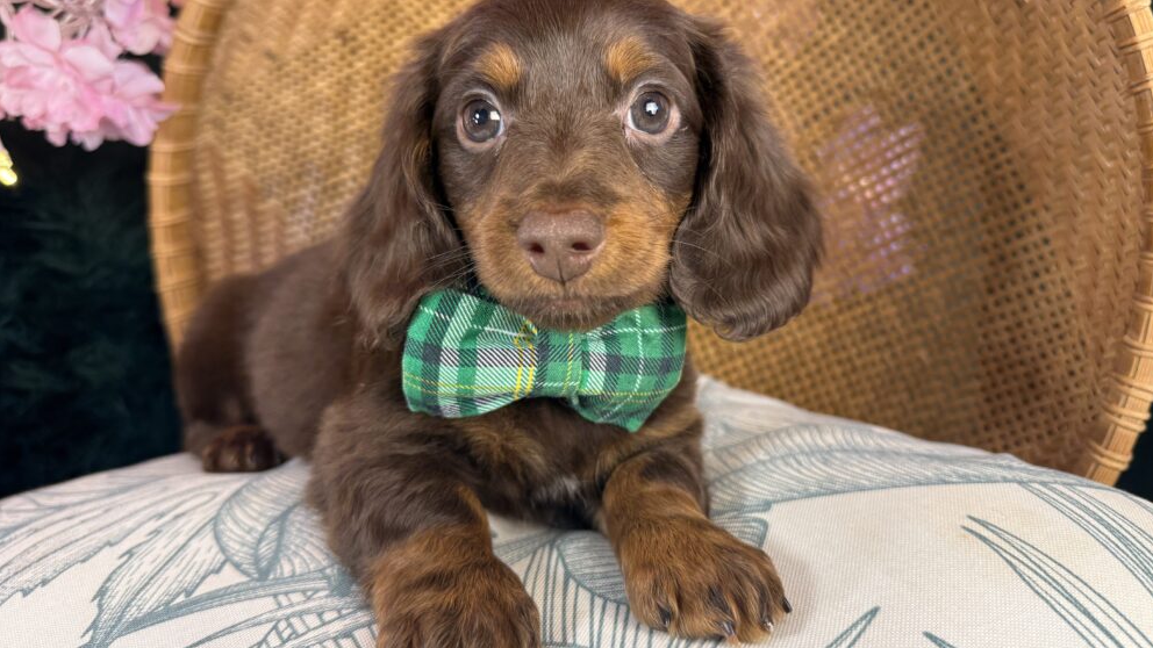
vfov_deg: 42.8
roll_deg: +0.8
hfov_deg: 69.9
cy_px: 278
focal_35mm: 27
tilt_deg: -6.9
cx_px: 574
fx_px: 825
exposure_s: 1/120
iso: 125
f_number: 1.78
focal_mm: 6.76
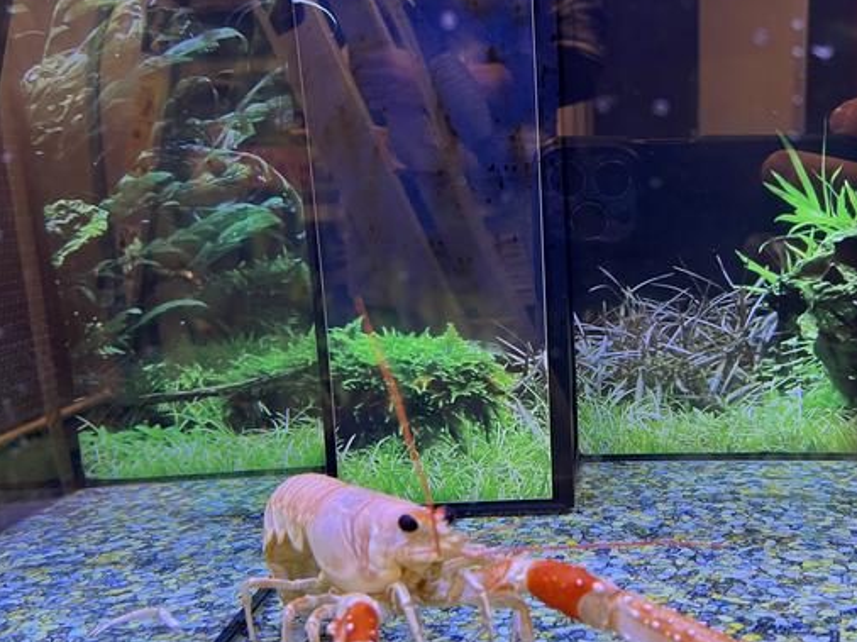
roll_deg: +2.2
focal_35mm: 36
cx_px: 556
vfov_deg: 39.4
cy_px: 390
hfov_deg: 50.6
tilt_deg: -13.2
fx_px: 891
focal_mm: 5.7
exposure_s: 1/50
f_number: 1.5
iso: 100
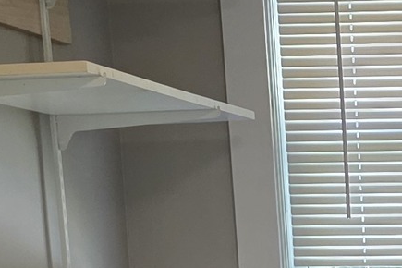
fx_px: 1887
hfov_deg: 11.4
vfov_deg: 7.7
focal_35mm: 169
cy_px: 582
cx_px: 676
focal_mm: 6.3
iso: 320
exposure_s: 1/120
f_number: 1.7
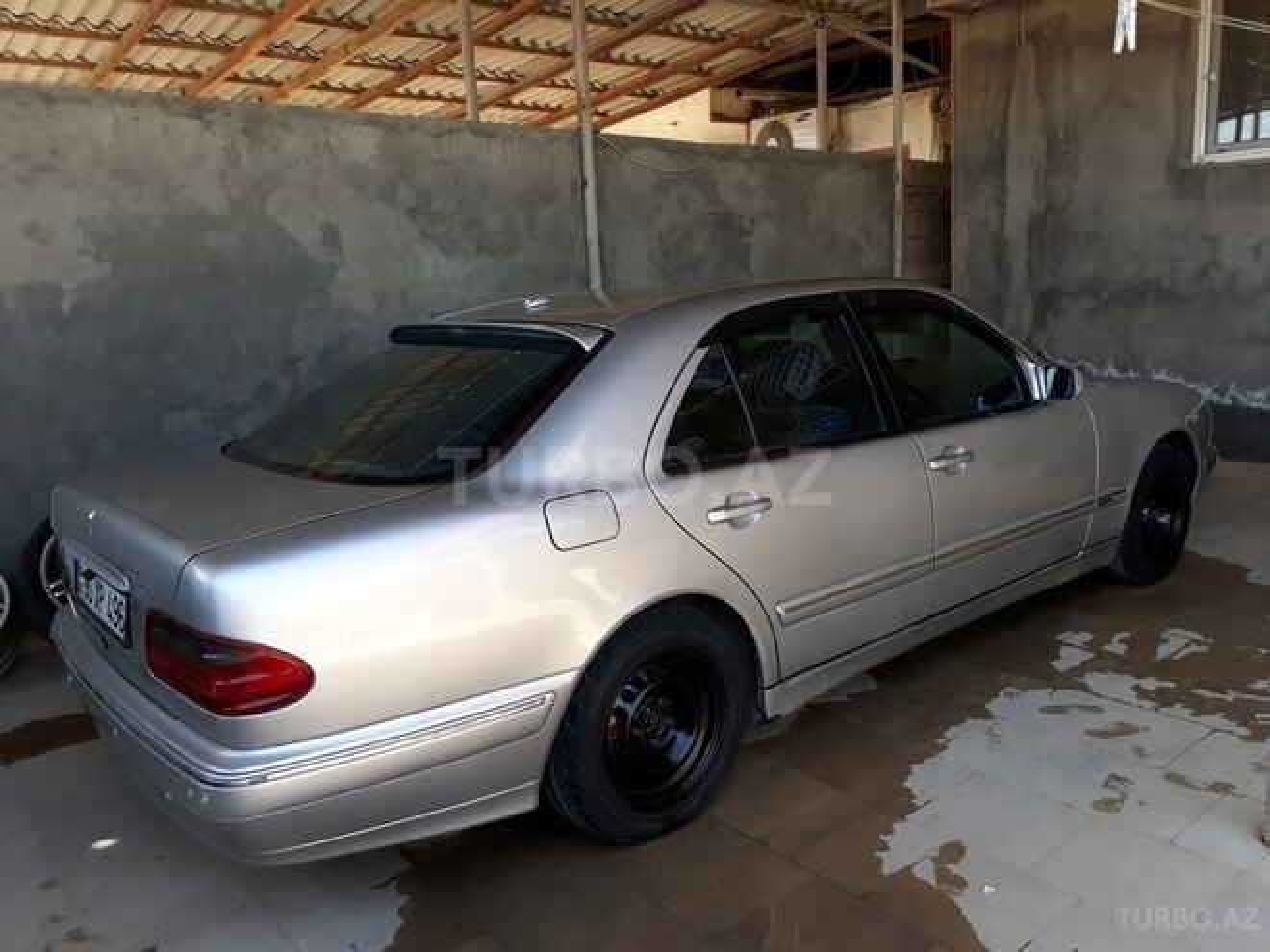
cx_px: 635
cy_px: 476
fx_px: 991
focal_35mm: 27
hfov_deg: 65.3
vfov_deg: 51.4
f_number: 1.9
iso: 40
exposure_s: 1/134
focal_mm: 3.6
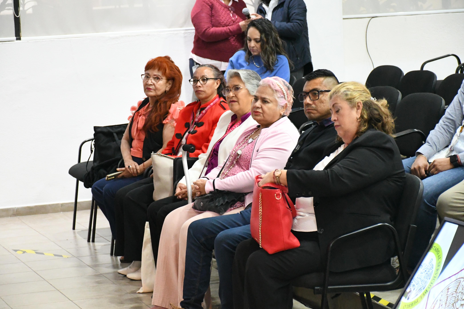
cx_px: 232
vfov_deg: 10.8
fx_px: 1637
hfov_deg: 16.1
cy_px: 154
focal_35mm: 127
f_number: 5.3
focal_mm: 85
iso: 12800
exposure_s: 1/100
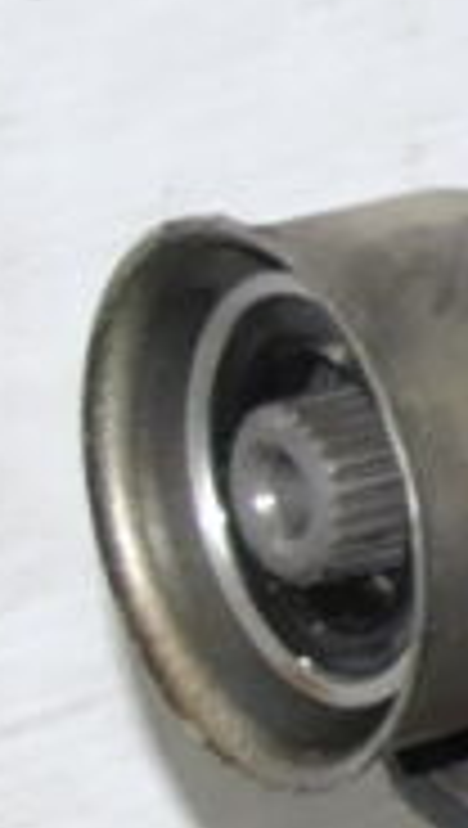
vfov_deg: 3.2
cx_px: 3280
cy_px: 106
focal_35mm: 684
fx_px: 15035
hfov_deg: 1.7
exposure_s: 1/200
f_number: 10
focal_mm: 50
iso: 800
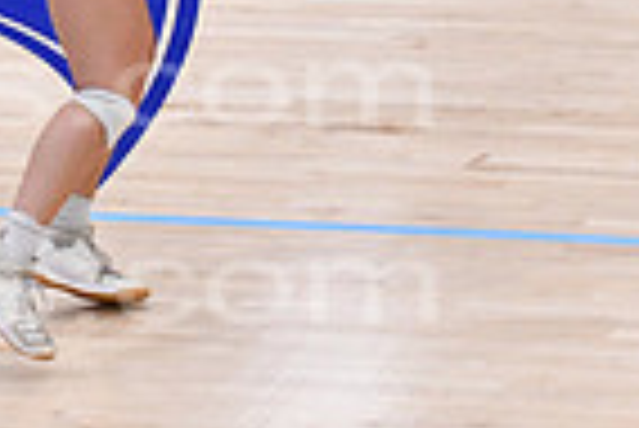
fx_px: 8138
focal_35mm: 458
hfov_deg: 4.4
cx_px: -585
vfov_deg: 3.0
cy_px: -200
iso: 6400
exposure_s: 1/1000
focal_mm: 75
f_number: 3.2
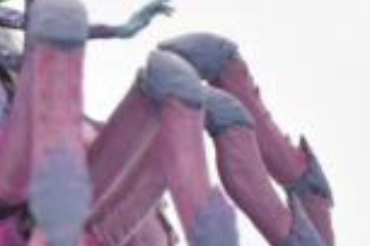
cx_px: -41
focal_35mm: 141
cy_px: 195
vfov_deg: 9.7
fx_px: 1449
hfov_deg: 14.2
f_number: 8
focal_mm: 24
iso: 800
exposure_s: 1/125
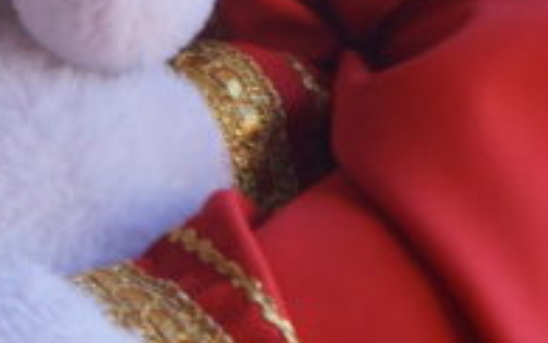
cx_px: -691
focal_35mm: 367
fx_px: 5485
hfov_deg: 5.5
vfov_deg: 3.5
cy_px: -382
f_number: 4.5
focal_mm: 39
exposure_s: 1/160
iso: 250
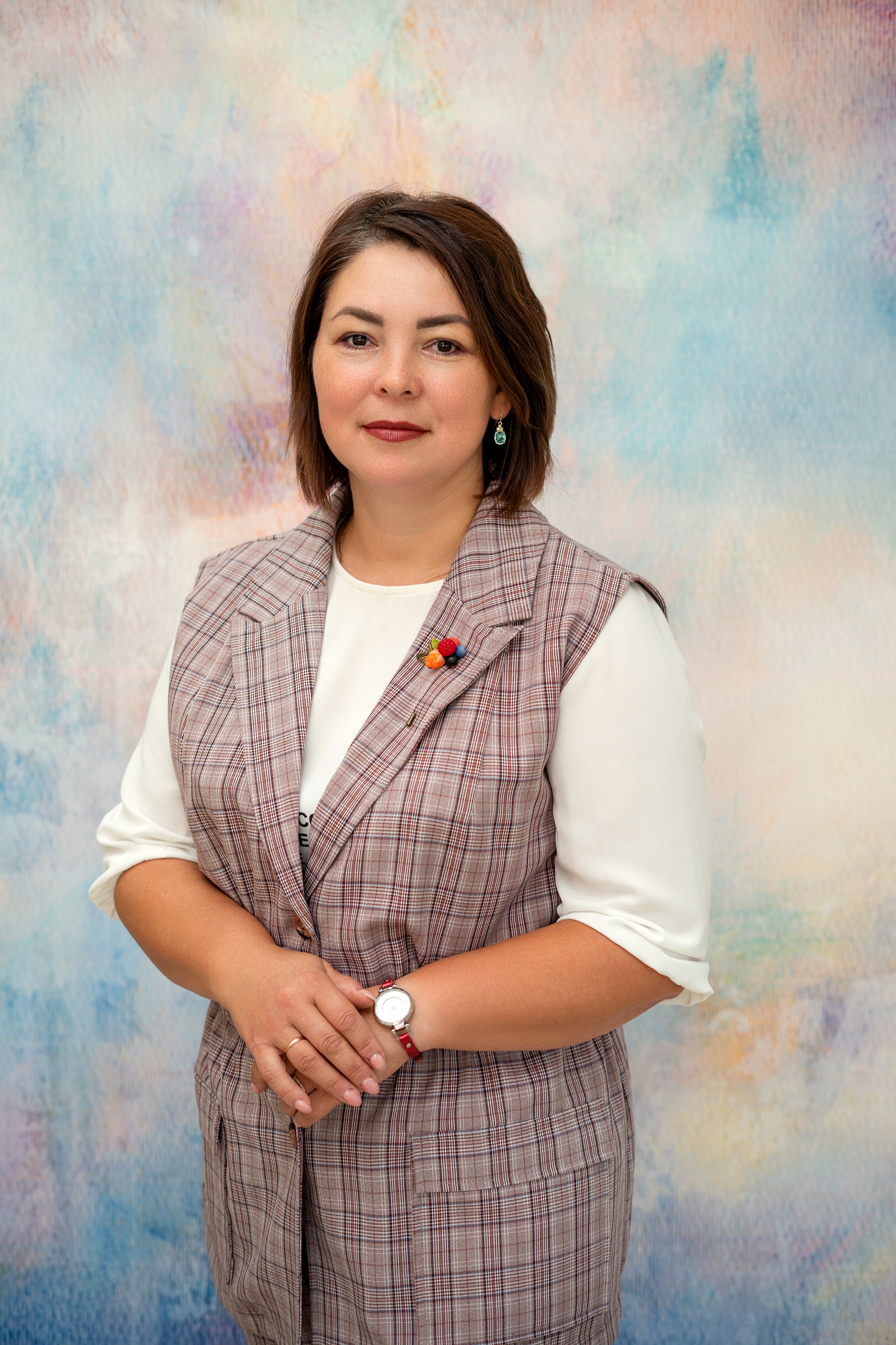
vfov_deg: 39.6
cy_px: 672
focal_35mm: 50
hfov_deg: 27.0
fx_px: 1867
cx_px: 448
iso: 160
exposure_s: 1/160
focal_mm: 50
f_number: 2.5
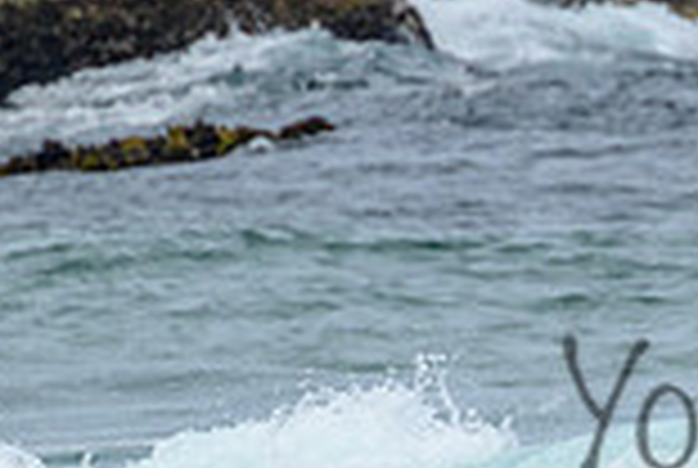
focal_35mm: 2989
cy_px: 367
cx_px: 1027
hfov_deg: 0.7
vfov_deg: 0.5
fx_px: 58064
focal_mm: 800
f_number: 11
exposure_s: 1/2000
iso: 900
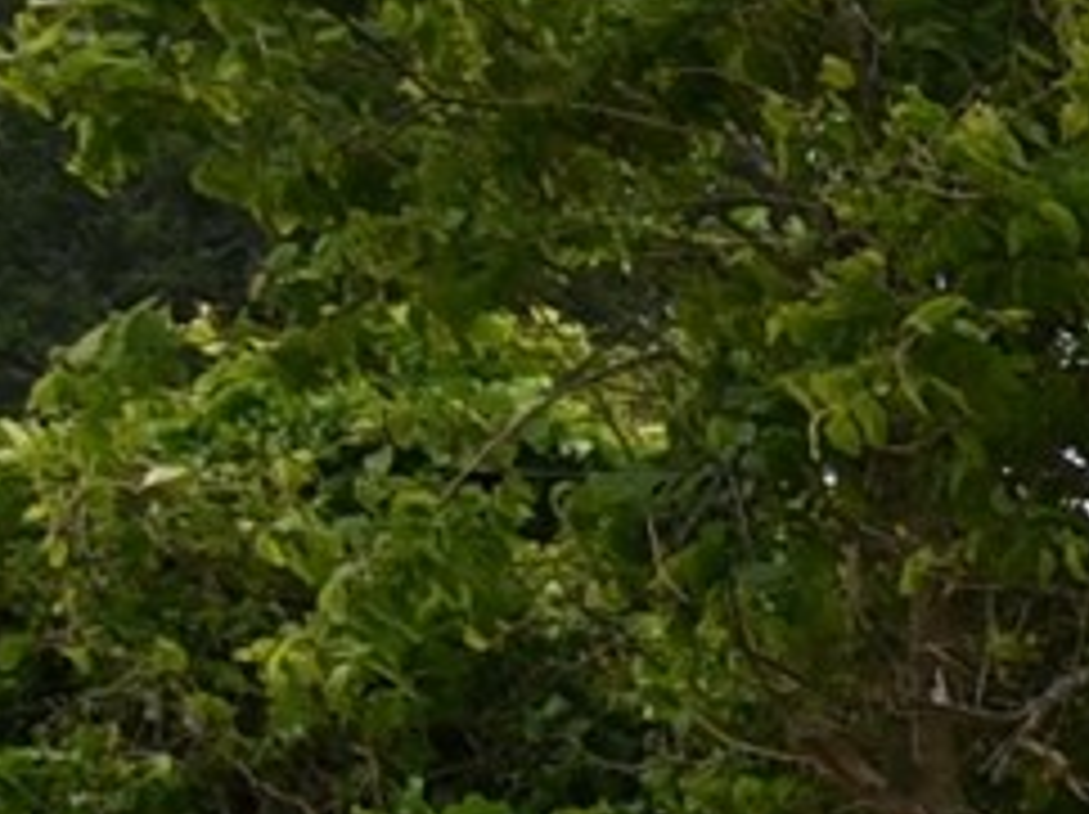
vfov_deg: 5.7
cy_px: 1113
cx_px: 4840
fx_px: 8140
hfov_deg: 6.0
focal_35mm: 259
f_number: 8
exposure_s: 1/500
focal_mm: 20
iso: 160
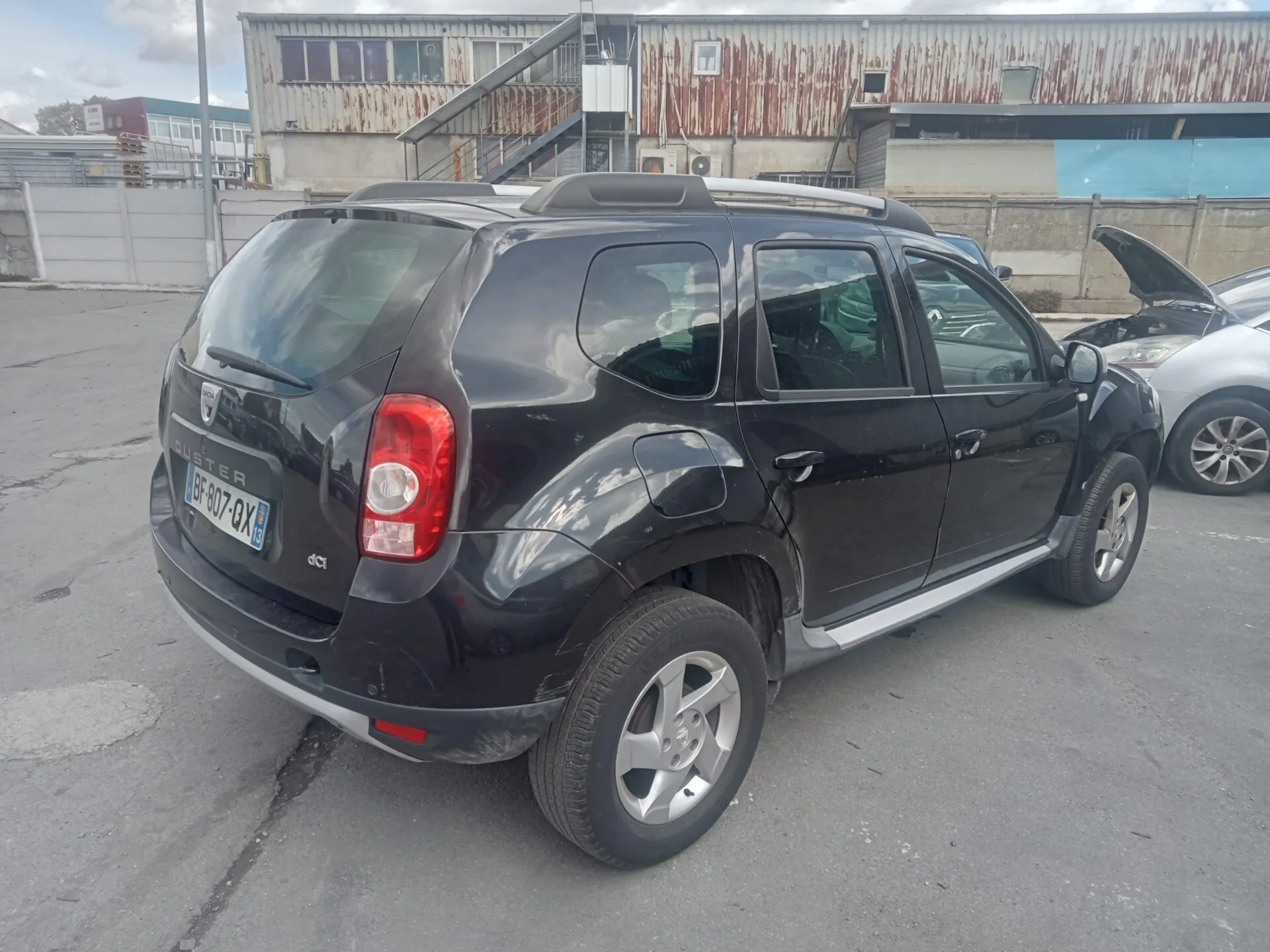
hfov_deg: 63.4
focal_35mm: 28
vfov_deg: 49.7
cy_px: 476
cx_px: 635
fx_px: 1027
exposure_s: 1/332
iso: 100
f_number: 2.2
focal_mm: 3.46
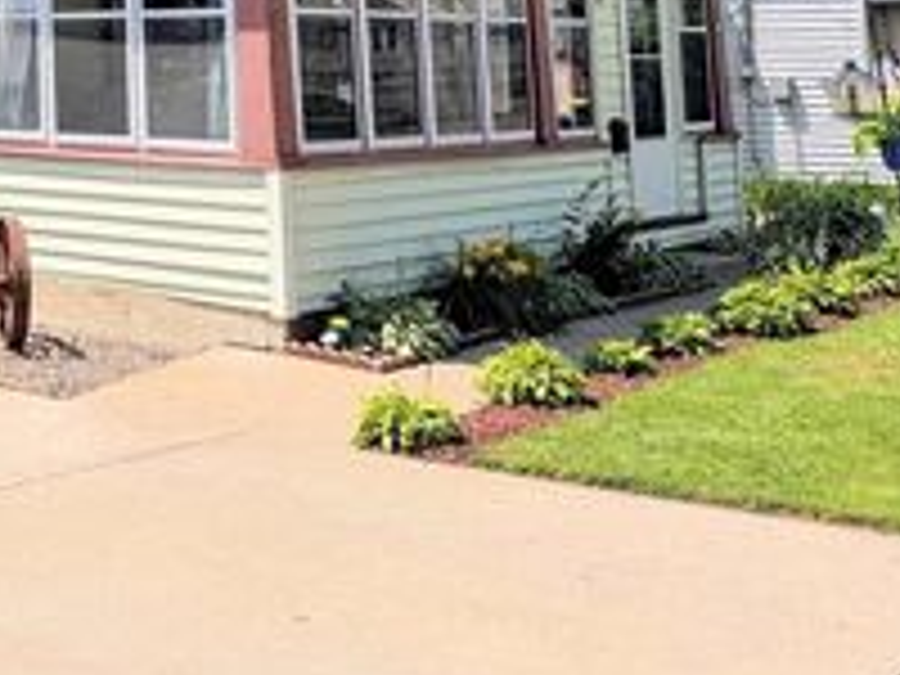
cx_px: -184
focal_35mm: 60
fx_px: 1560
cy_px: -124
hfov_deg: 28.1
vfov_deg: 22.6
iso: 80
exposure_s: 1/6173
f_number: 1.78
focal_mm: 6.76
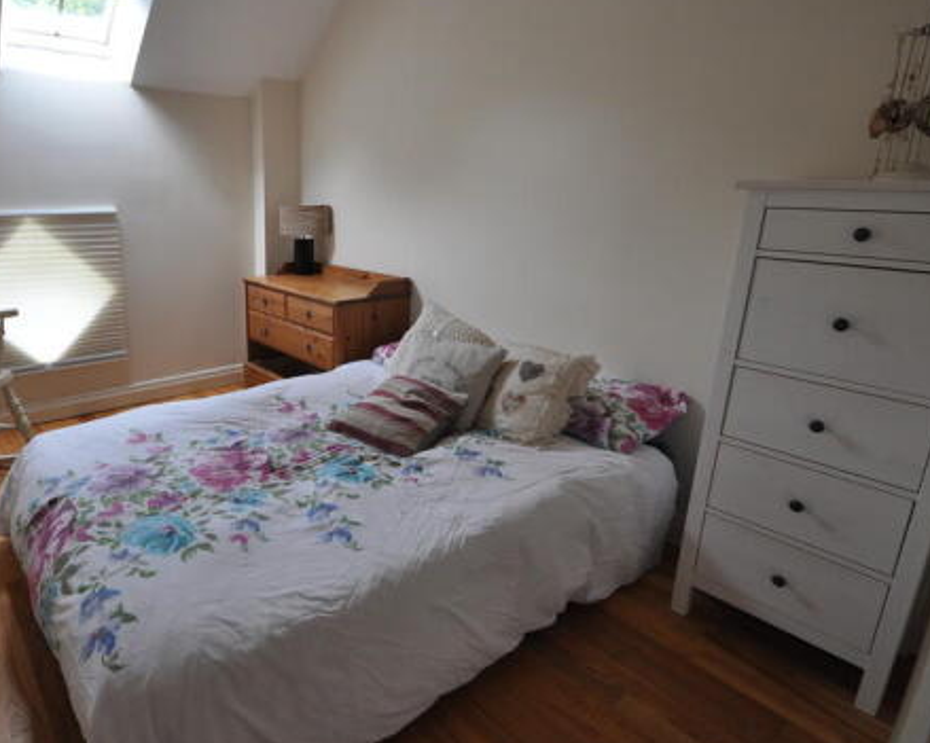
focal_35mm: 21
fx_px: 578
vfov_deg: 65.5
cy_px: 349
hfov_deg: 75.9
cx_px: 333
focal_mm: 10
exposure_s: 1/80
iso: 400
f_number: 4.5
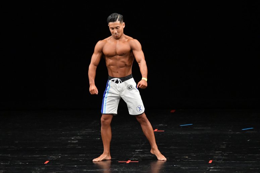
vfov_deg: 4.6
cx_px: 130
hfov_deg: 6.9
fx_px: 2166
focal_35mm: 300
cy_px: 86
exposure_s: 1/400
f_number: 5.6
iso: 3200
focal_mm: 200
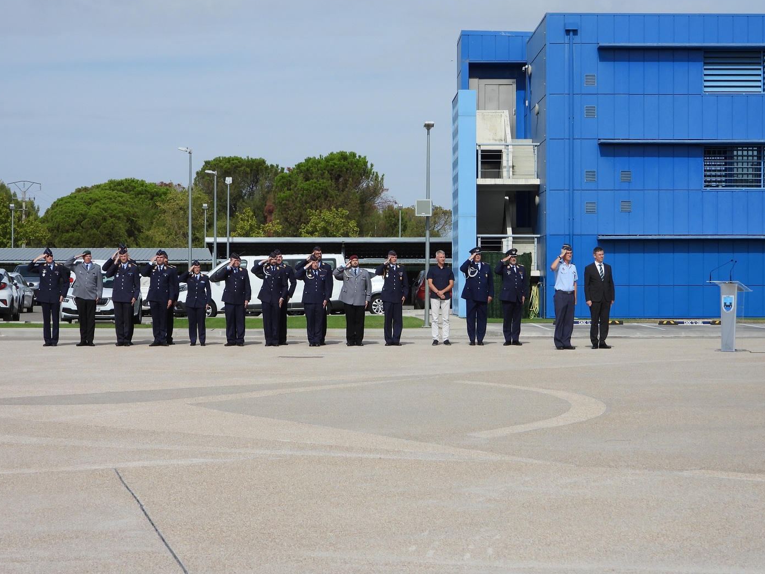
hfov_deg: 21.1
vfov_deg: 15.9
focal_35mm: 93
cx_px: 377
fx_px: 2055
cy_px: 285
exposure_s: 1/2000
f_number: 3.5
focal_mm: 16.3
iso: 100
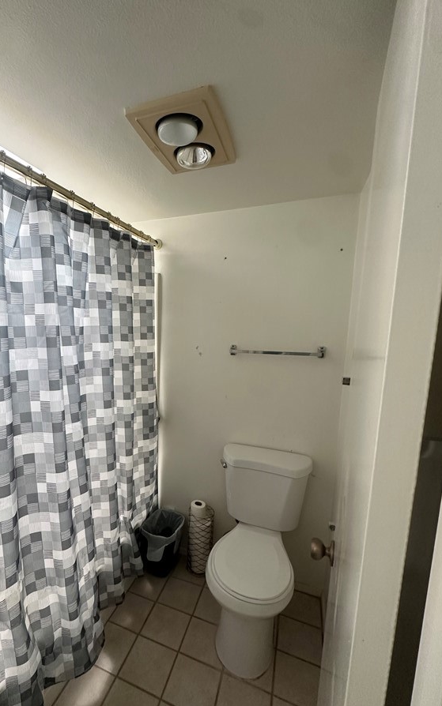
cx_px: 160
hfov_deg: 66.8
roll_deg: -1.3
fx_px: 328
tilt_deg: -6.8
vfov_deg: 94.3
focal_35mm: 17
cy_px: 366
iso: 200
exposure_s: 1/99
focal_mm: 2.22
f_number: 2.2
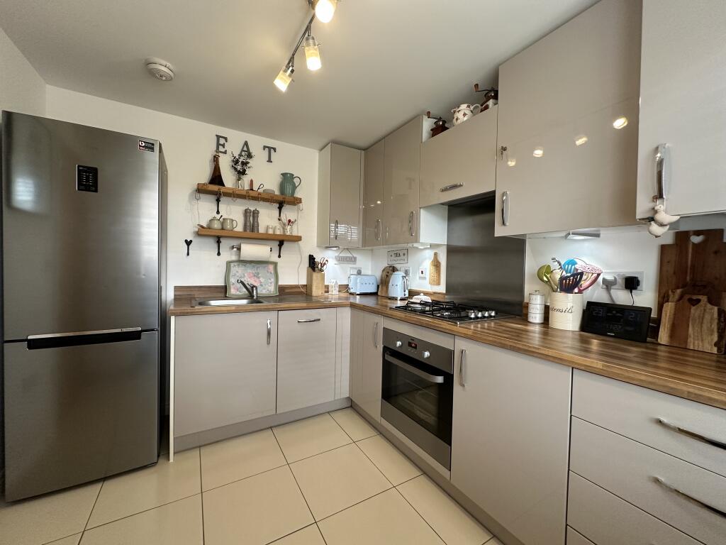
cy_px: 272
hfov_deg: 102.1
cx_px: 363
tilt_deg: -0.8
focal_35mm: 14
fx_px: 294
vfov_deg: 85.7
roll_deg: -2.2
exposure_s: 1/99
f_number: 2.2
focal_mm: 2.22
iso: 160
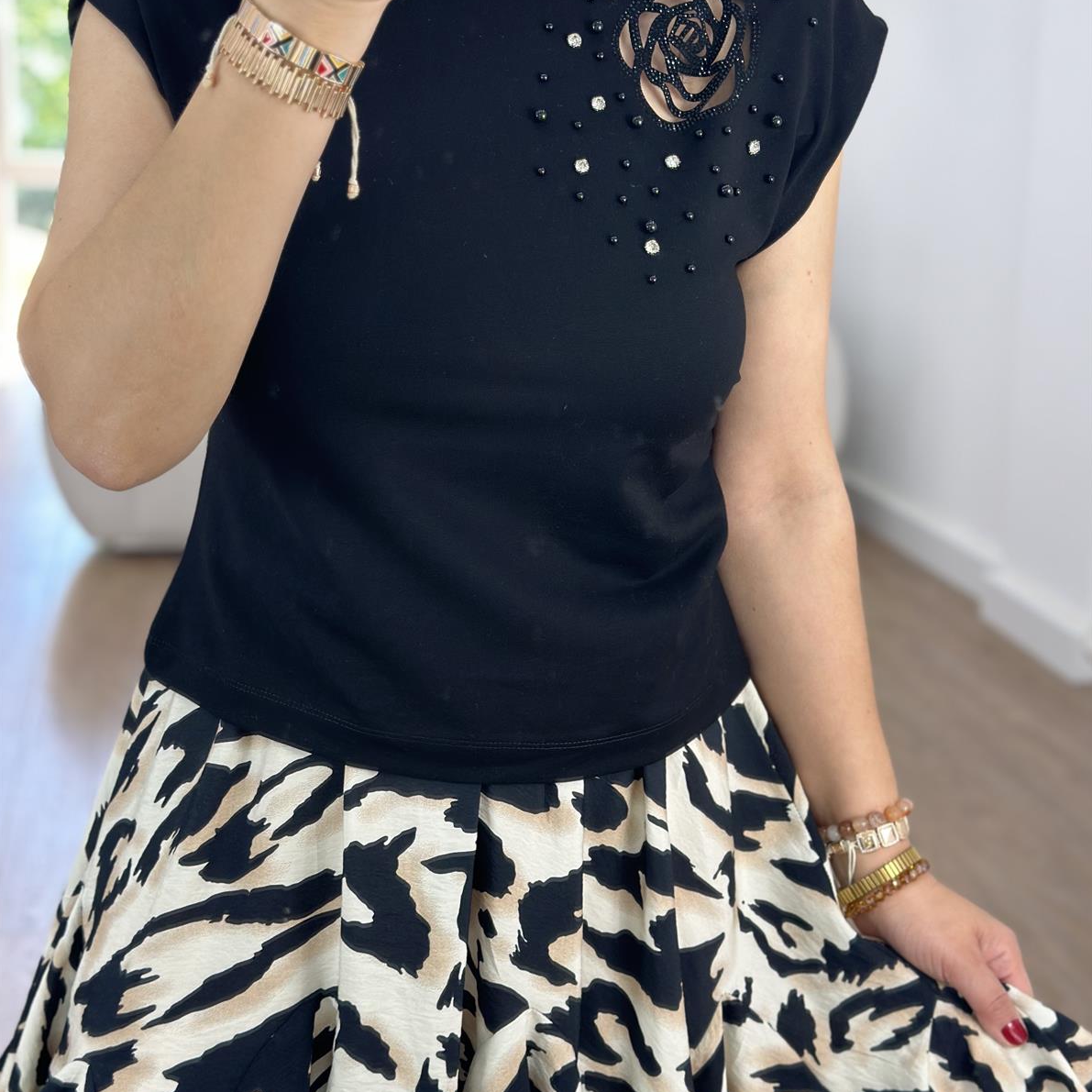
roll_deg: -3.0
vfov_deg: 30.0
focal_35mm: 57
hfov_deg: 30.0
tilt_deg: -36.1
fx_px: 2034
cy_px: 517
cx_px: 546
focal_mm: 6.86
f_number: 1.78
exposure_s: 1/100
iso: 64
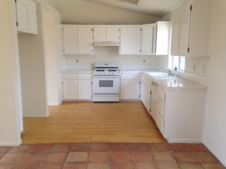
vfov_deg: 42.9
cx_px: 113
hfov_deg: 55.4
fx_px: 215
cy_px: 84
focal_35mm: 33
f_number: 2.4
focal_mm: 4.12
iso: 50
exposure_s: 1/120
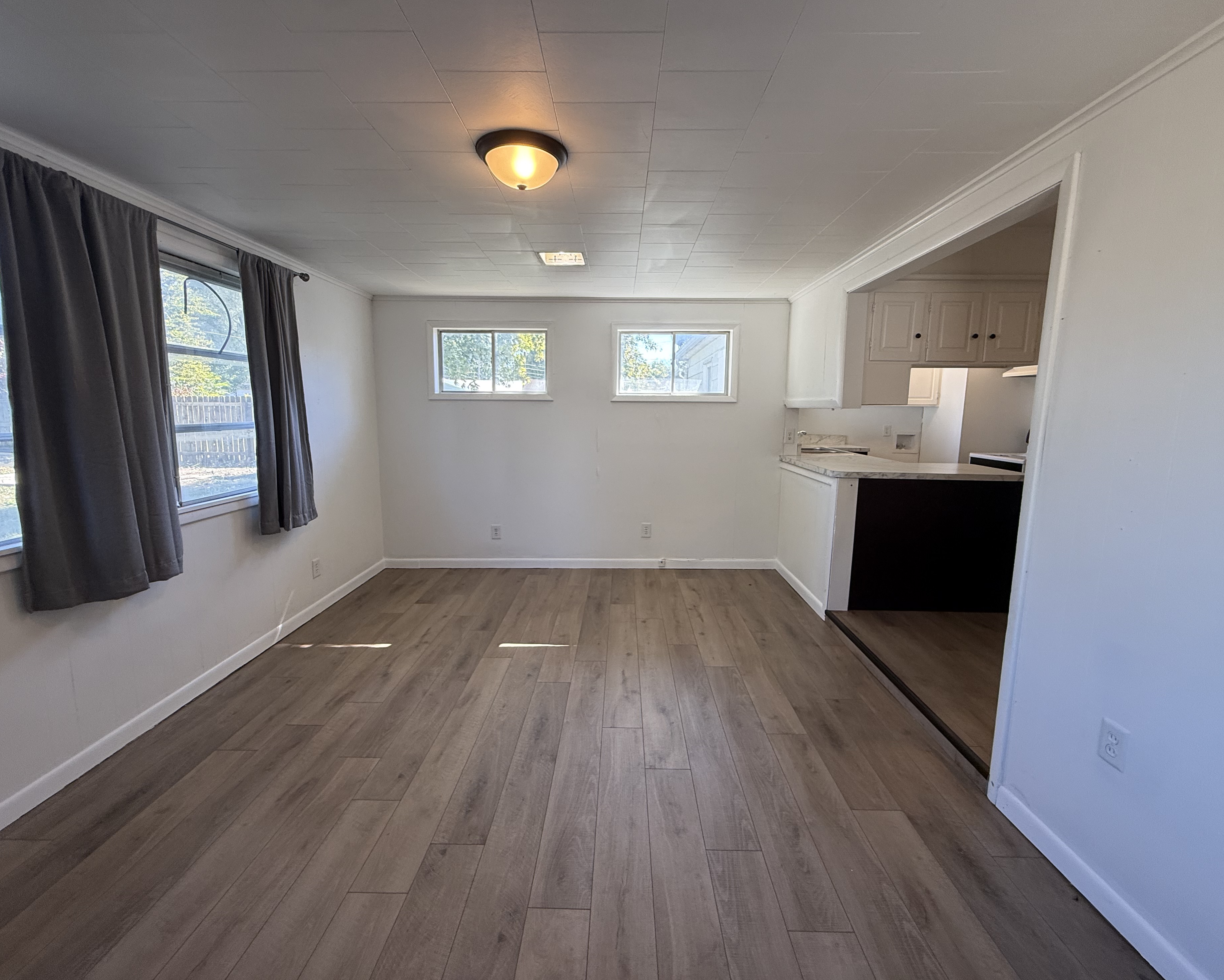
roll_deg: -0.6
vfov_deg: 84.0
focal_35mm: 15
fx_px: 543
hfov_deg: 96.8
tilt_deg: -5.9
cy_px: 476
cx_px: 612
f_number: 2.2
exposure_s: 1/120
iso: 100
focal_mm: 2.22
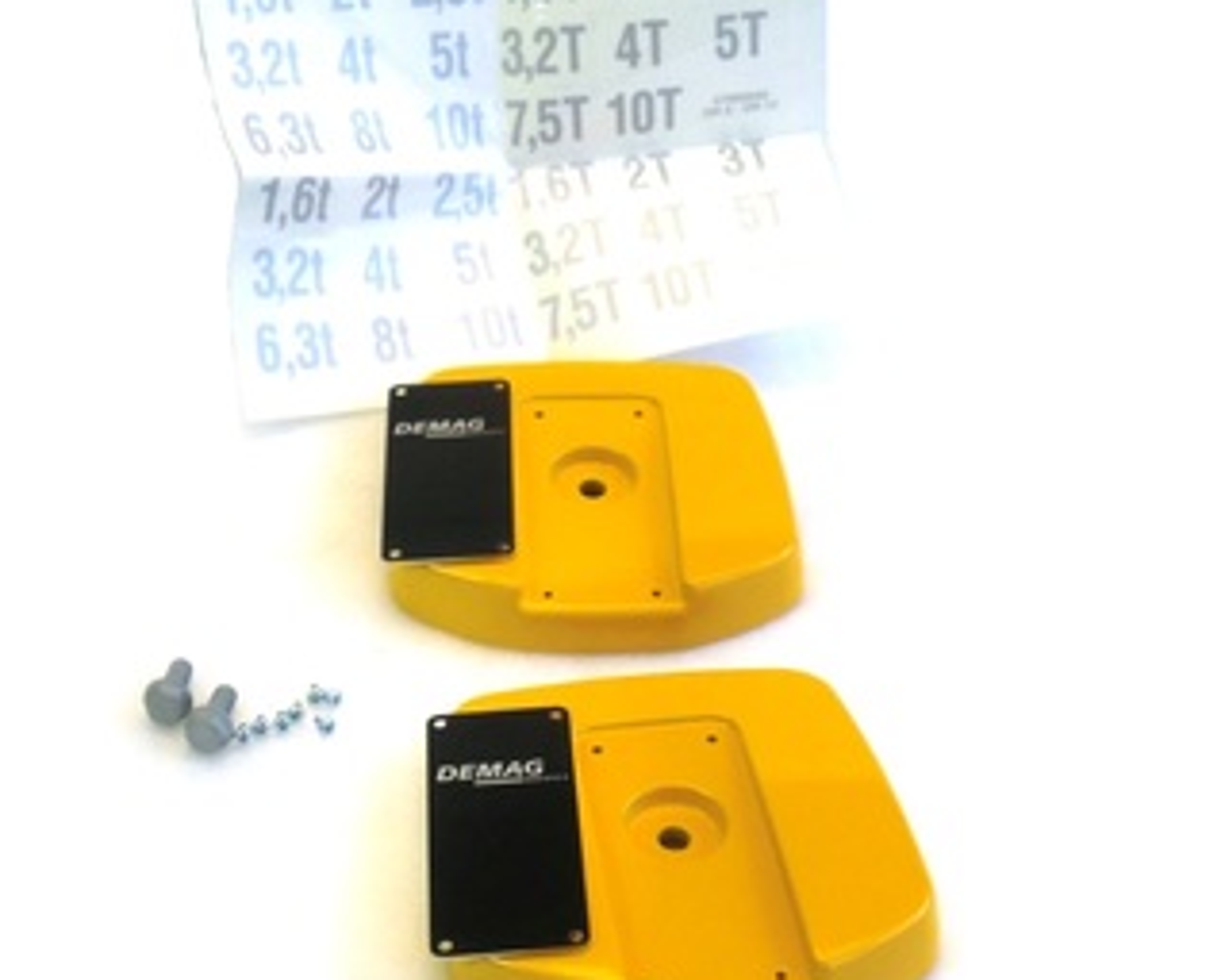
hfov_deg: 30.5
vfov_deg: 24.6
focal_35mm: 62
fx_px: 2247
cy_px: 486
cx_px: 557
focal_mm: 7.91
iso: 125
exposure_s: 1/60
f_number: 3.4
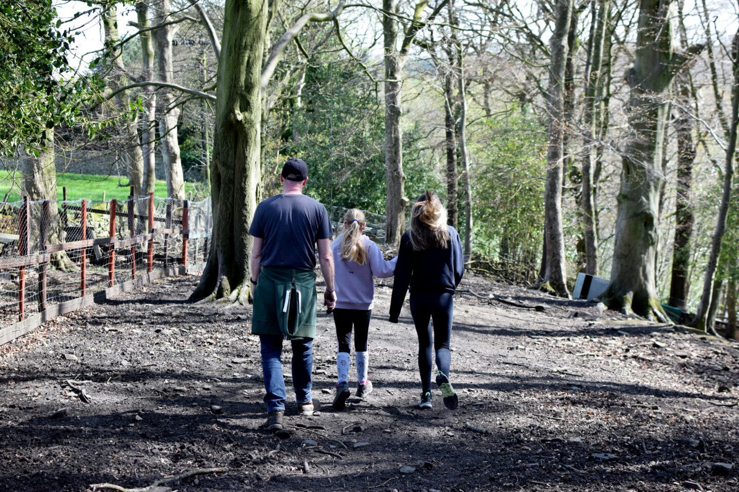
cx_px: 370
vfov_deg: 25.8
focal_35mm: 52
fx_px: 1078
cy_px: 246
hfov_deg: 37.9
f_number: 4
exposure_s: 1/1000
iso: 720
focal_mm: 35
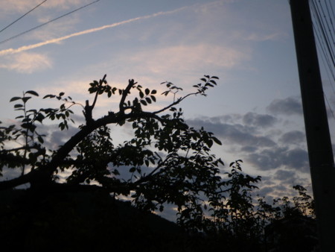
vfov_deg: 34.4
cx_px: 168
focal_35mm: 42
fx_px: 407
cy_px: 126
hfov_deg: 44.8
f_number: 4.2
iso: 64
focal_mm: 7.5
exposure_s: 1/60
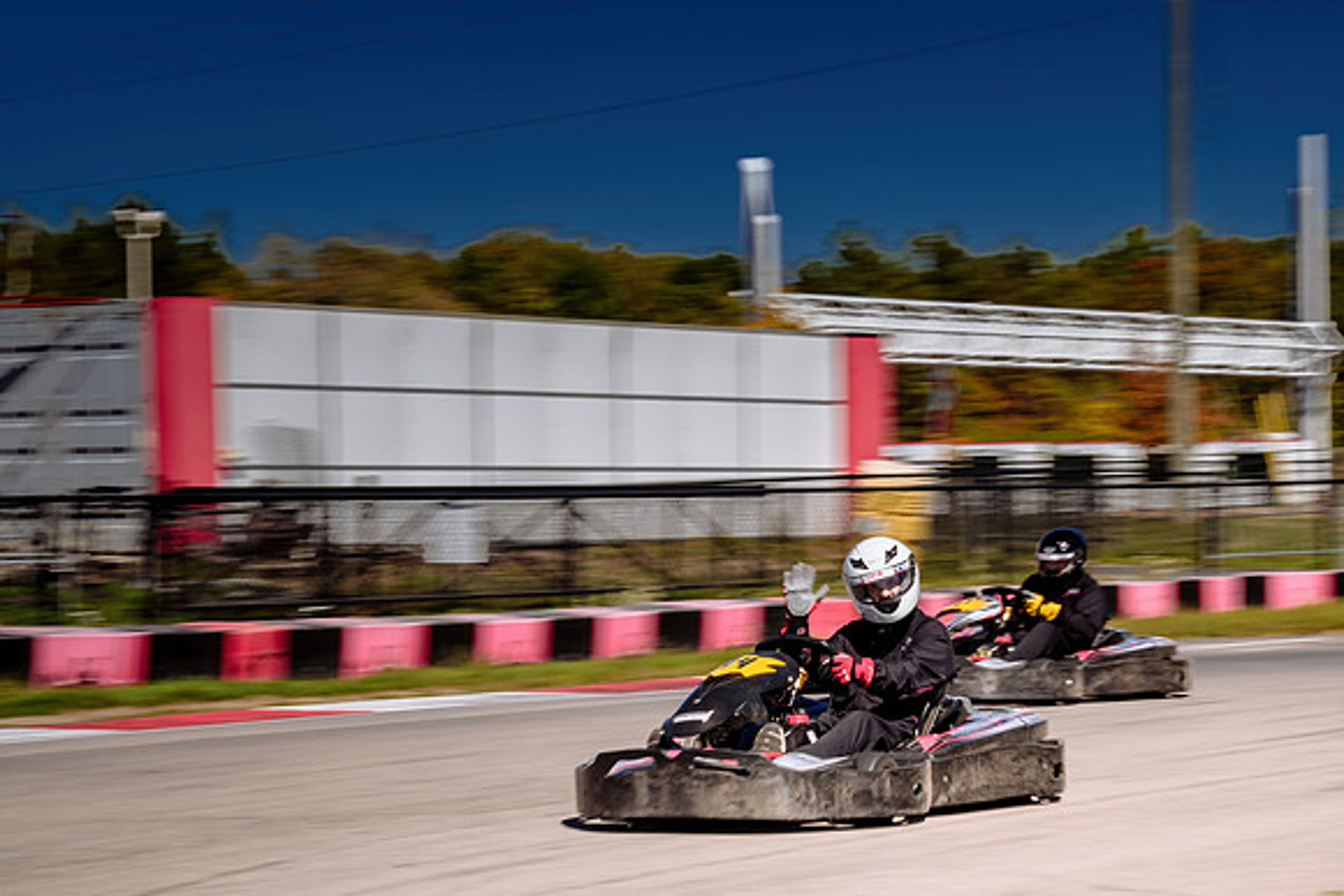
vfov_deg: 12.7
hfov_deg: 18.9
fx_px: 4034
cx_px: 823
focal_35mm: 108
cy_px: 651
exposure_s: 1/50
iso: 64
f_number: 14
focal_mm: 70
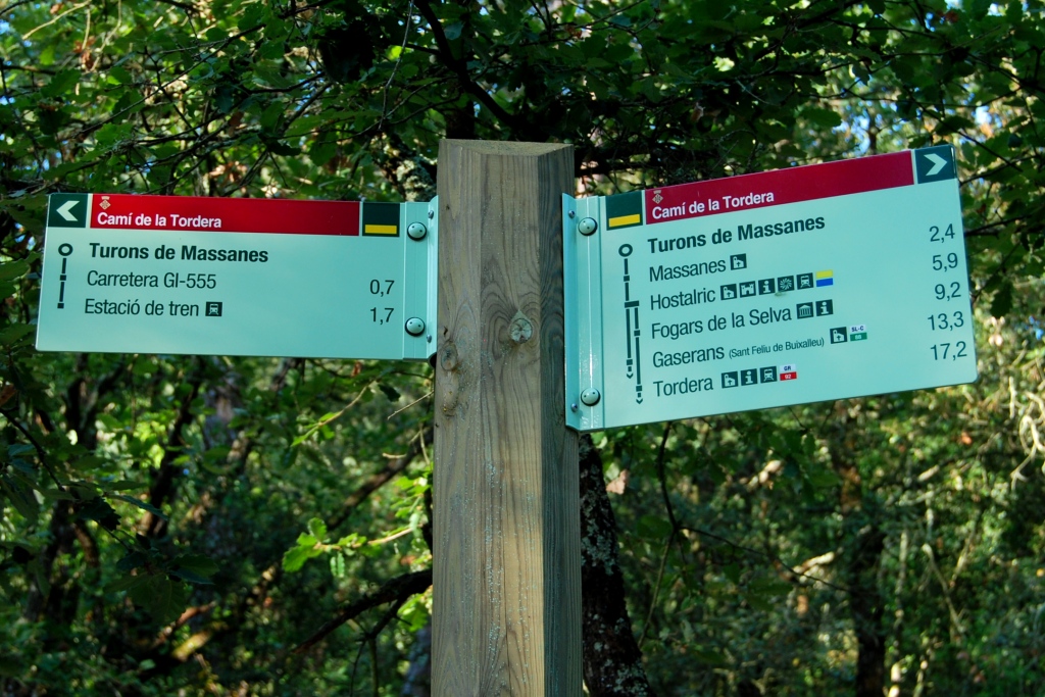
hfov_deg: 33.4
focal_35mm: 60
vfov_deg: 22.6
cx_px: 522
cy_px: 348
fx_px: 1742
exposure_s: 1/100
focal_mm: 40
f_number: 5
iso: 200
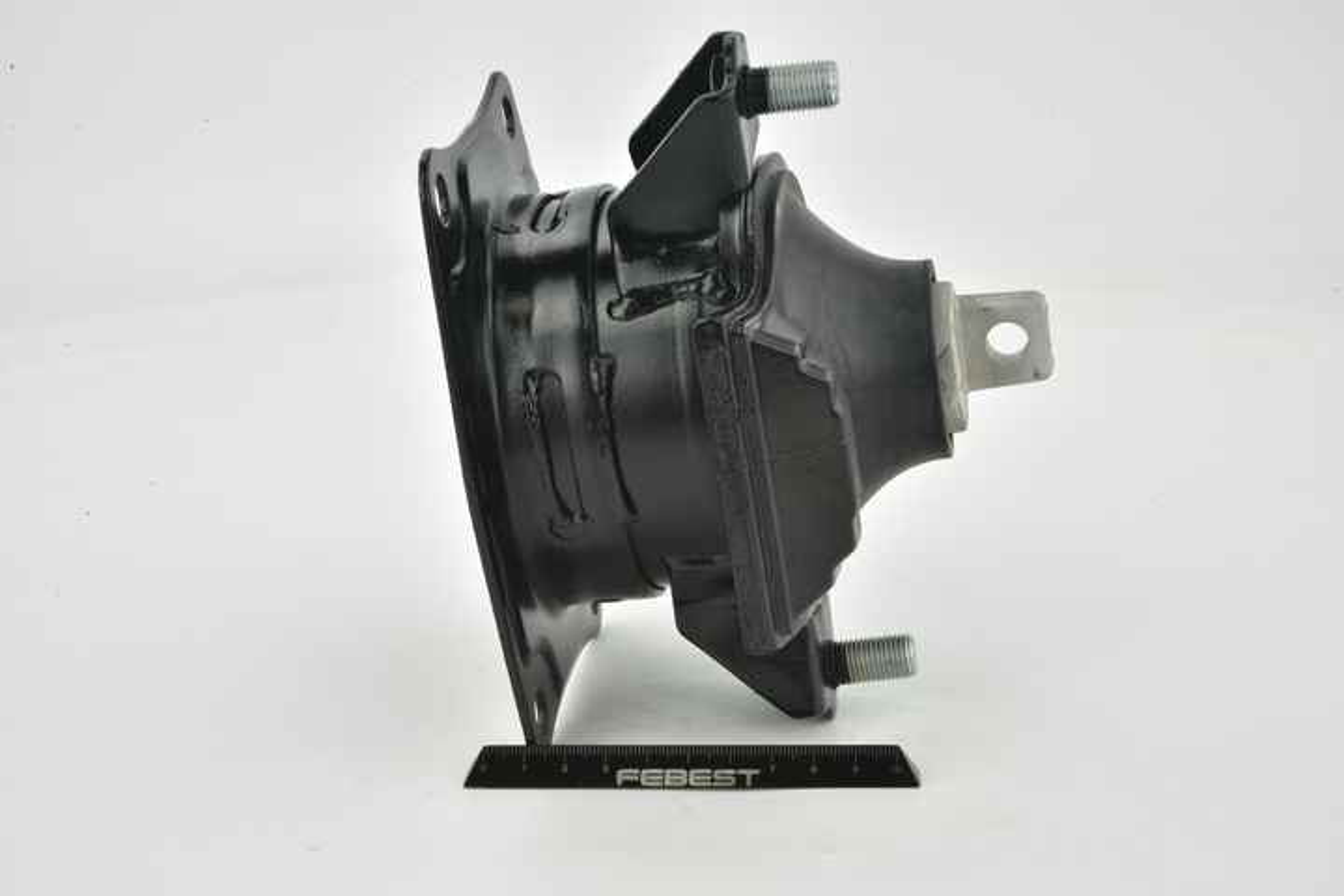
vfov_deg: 22.6
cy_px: 448
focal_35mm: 60
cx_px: 672
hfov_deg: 33.4
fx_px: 2240
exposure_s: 1/2.5
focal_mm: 60
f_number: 32
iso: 64
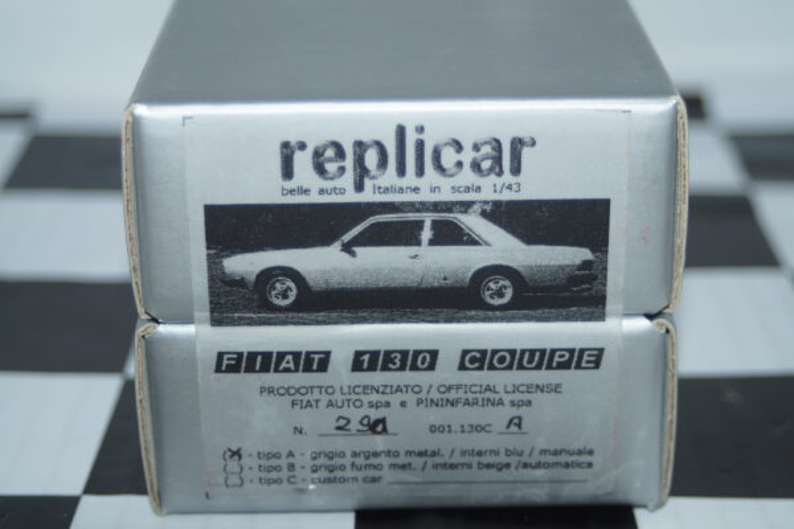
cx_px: 397
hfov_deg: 24.6
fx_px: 1819
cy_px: 264
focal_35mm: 82
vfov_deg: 16.6
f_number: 5
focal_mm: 55
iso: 200
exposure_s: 1/100
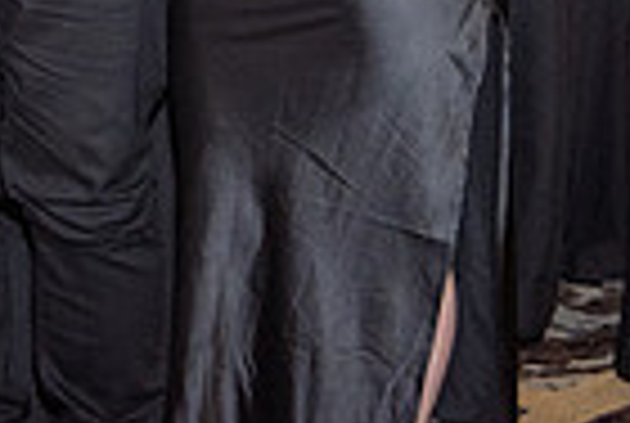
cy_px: -421
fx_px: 2753
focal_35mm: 157
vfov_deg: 8.3
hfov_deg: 12.4
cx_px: -324
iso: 1600
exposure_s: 1/200
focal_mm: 38
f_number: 2.8
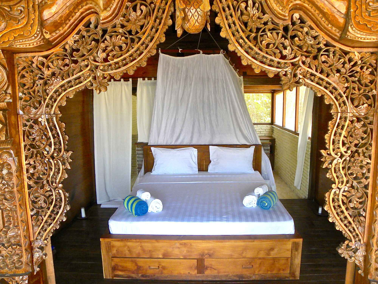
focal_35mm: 26
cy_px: 142
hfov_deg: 67.3
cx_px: 189
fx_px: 284
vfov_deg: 53.1
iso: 137
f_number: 2.8
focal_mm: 4.6
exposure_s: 1/70.1
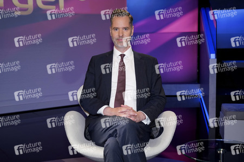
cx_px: 122
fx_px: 251
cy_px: 81
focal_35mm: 37
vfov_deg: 35.9
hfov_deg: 51.9
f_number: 5
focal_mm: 37
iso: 2000
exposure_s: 1/125
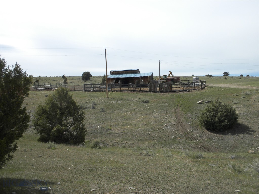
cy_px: 97
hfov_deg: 50.1
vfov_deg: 38.7
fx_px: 277
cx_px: 130
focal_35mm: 37
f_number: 10
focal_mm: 6.6
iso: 64
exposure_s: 1/121
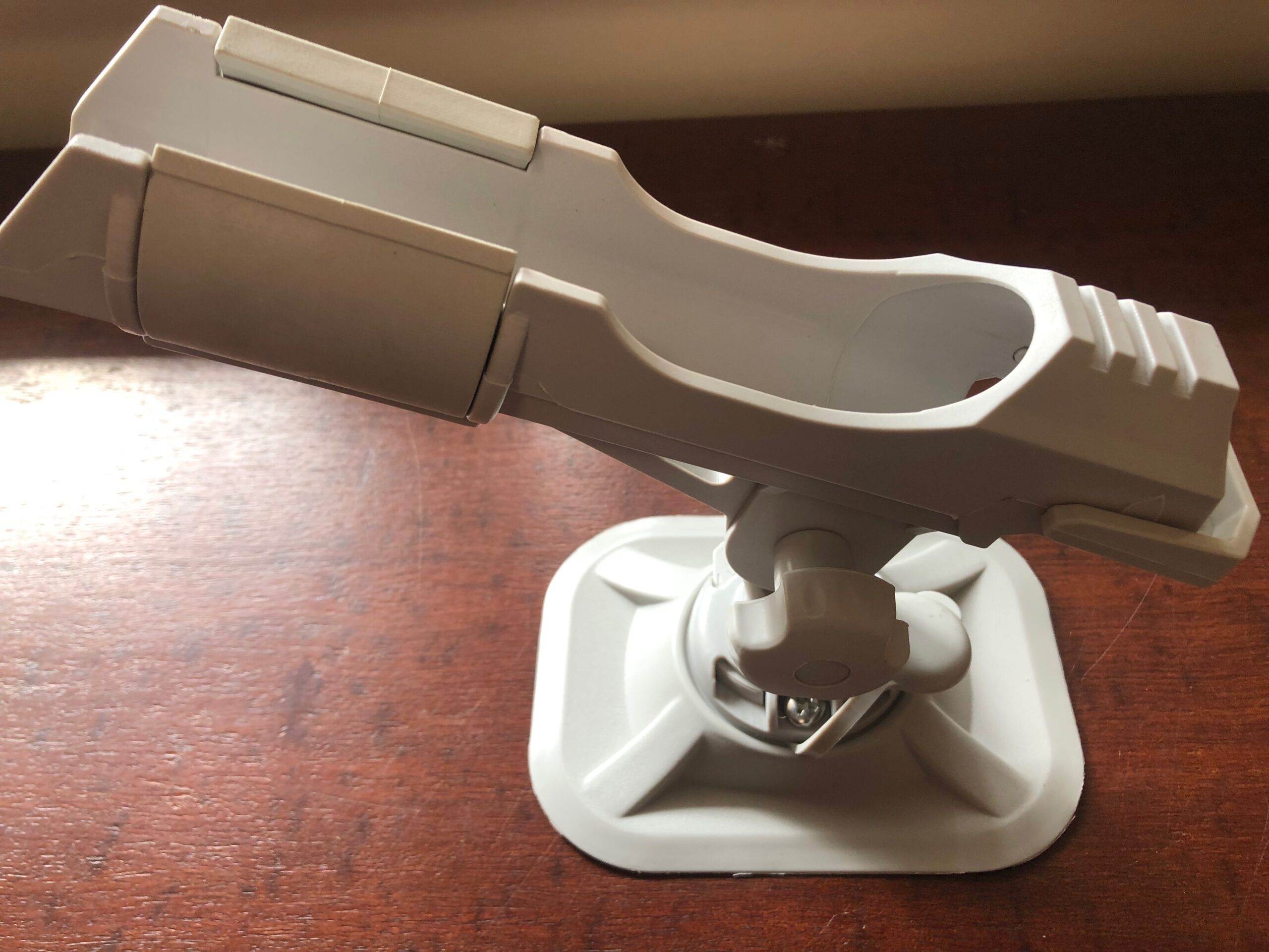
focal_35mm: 28
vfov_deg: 49.7
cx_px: 634
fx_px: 1026
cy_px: 476
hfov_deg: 63.4
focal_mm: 3.99
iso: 32
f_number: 1.8
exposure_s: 1/50
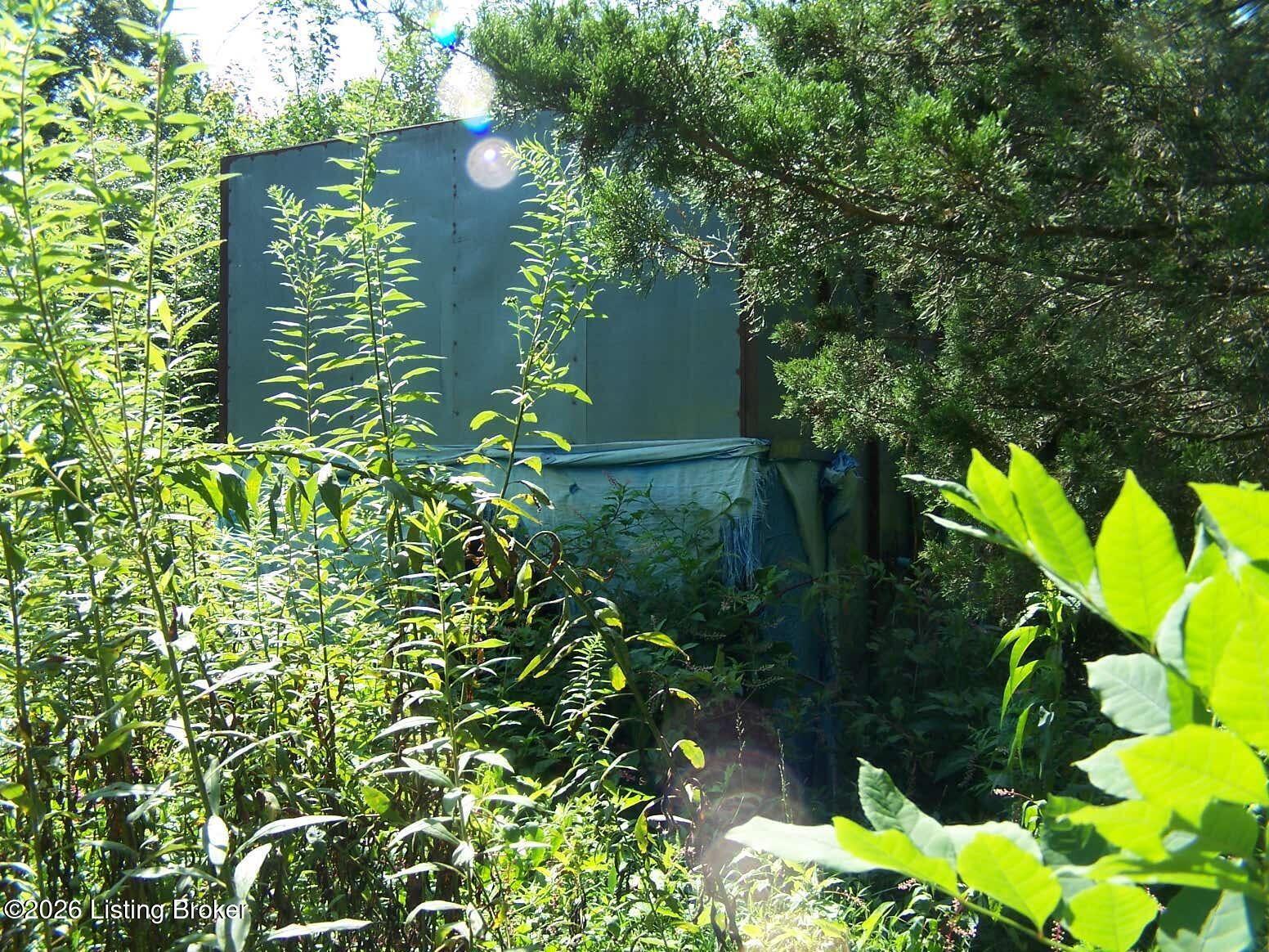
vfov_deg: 24.8
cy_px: 476
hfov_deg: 32.7
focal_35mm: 59
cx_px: 634
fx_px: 2163
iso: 80
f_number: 3.1
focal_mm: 9.8
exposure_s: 1/350
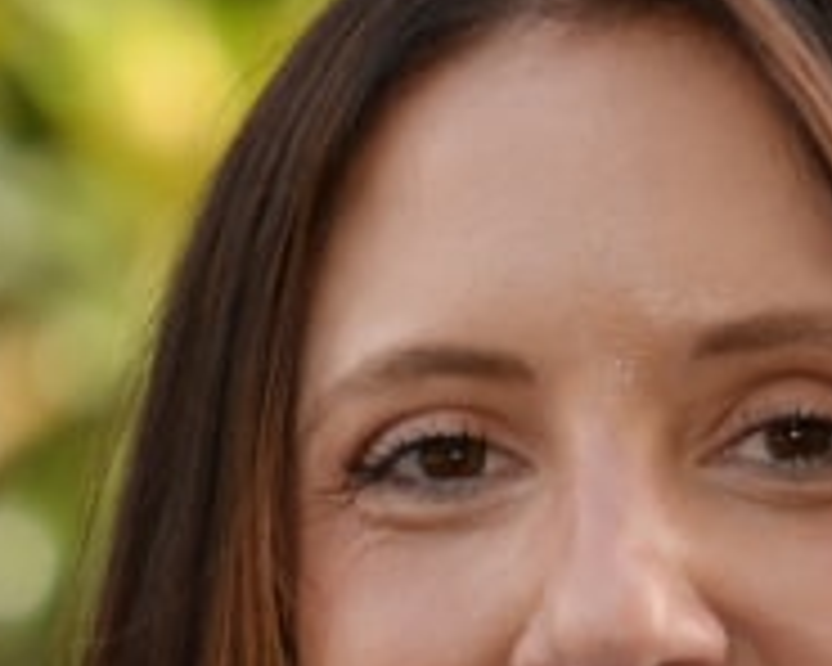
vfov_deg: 1.8
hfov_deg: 2.2
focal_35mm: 881
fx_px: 21694
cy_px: 1260
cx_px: 364
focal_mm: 145
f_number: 5
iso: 200
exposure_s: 1/250
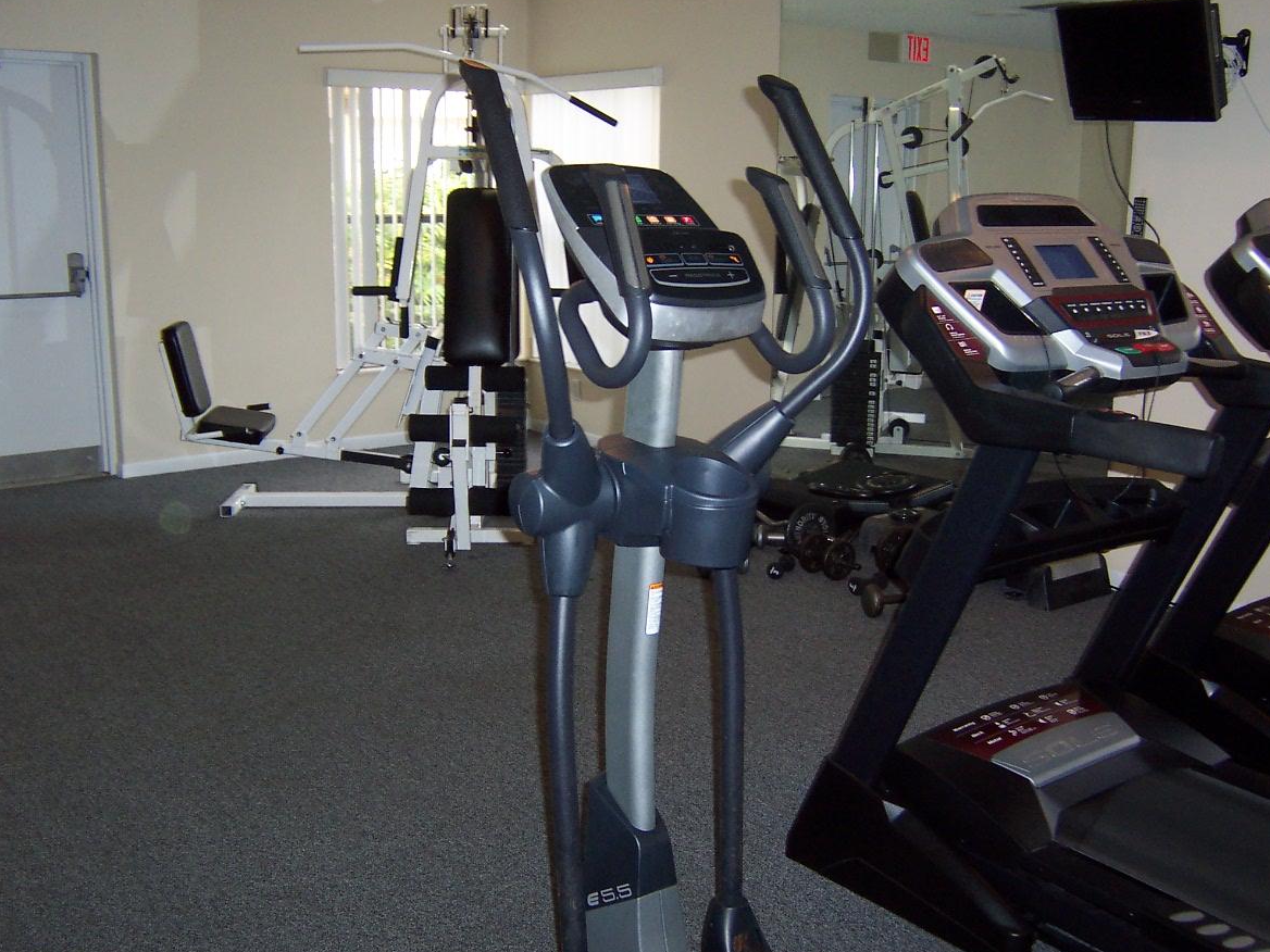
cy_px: 475
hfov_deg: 50.1
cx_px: 650
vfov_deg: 38.7
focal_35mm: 37
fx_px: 1357
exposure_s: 1/60
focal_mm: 5.6
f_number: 2.8
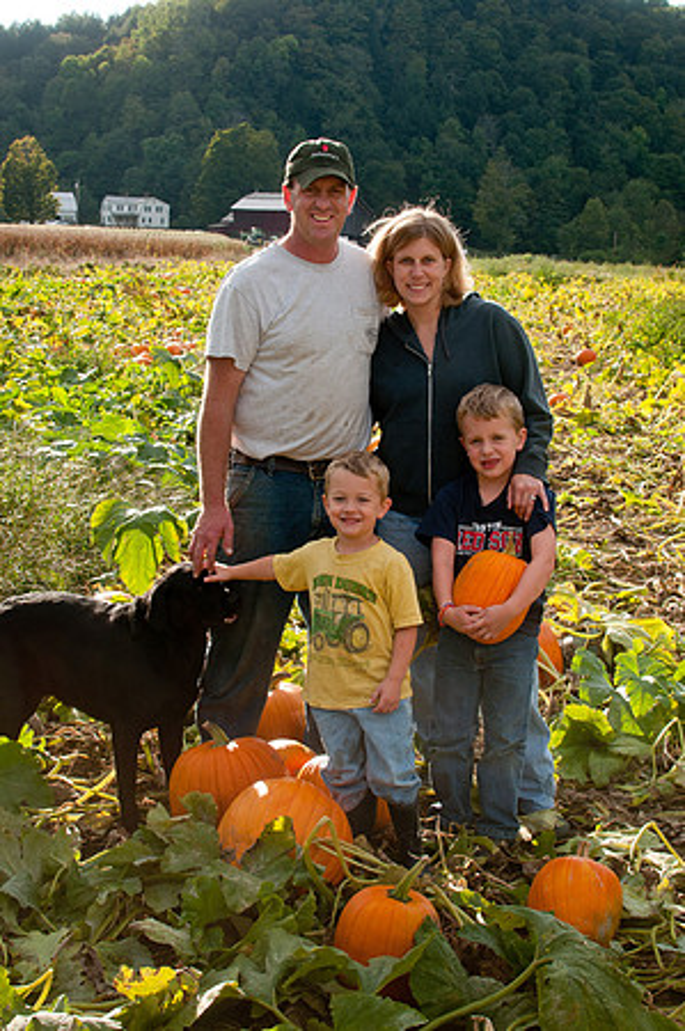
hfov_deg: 25.7
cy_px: 516
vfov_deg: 37.9
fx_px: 1502
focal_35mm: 52
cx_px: 342
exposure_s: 1/200
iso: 200
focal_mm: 35
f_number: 8
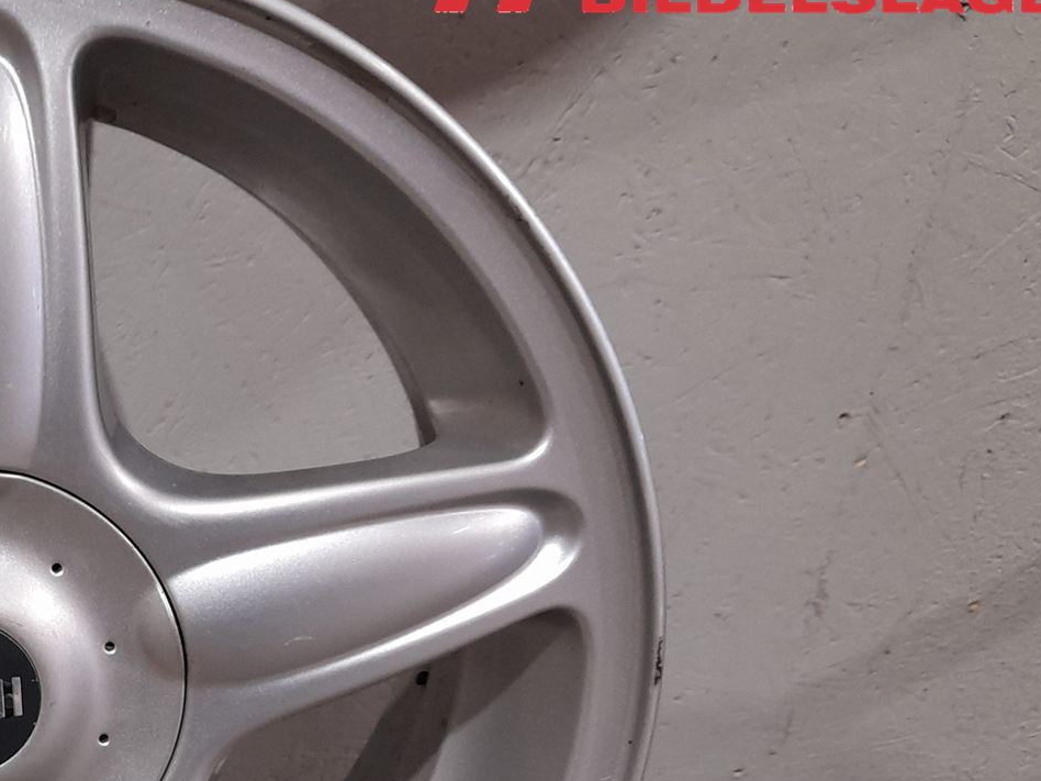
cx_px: -16
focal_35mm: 54
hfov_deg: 32.5
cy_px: 670
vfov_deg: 26.3
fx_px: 1624
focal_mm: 4.6
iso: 200
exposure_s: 1/50
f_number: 2
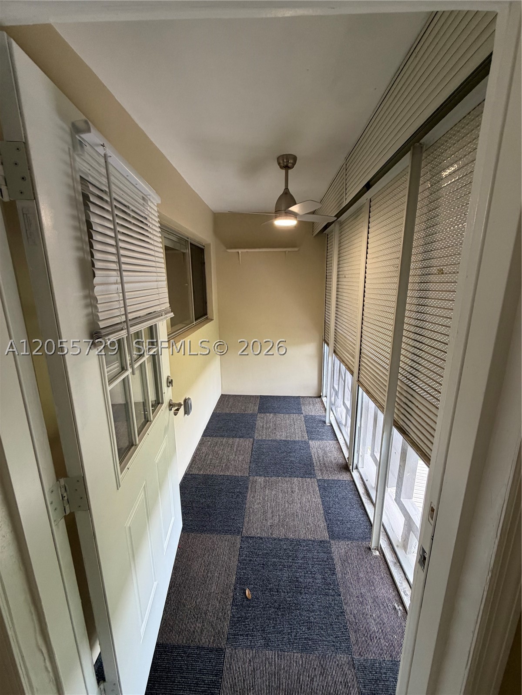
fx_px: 281
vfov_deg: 102.1
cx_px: 261
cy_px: 348
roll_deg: +1.6
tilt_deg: -13.3
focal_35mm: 14
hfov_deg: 85.7
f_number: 2.2
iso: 250
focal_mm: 2.22
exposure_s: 1/121
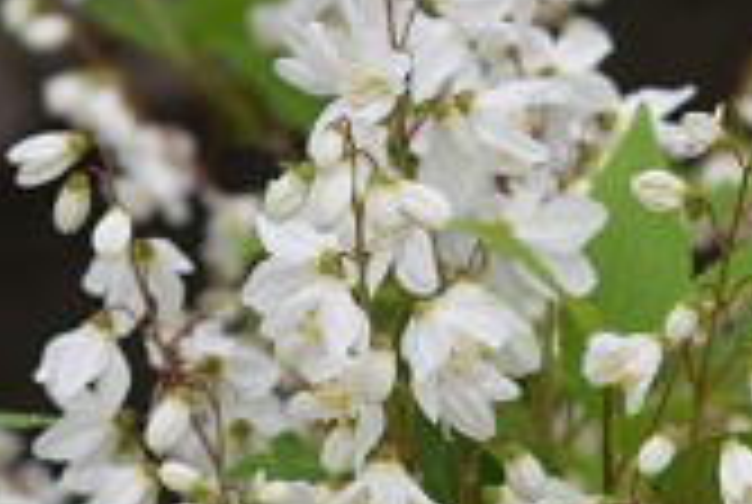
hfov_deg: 8.7
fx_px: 4948
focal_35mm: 236
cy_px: 130
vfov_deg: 5.8
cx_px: 423
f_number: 8
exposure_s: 1/250
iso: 400
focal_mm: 55
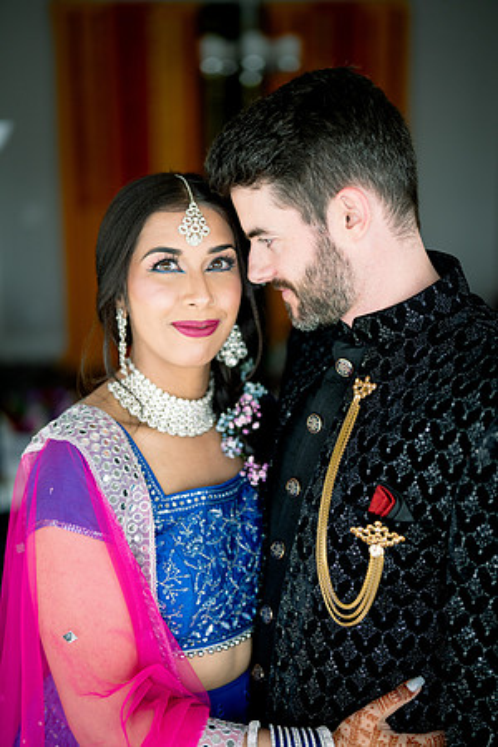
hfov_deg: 27.0
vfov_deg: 39.6
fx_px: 1037
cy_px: 374
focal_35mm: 50
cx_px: 249
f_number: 1.4
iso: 320
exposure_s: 1/320
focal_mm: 50
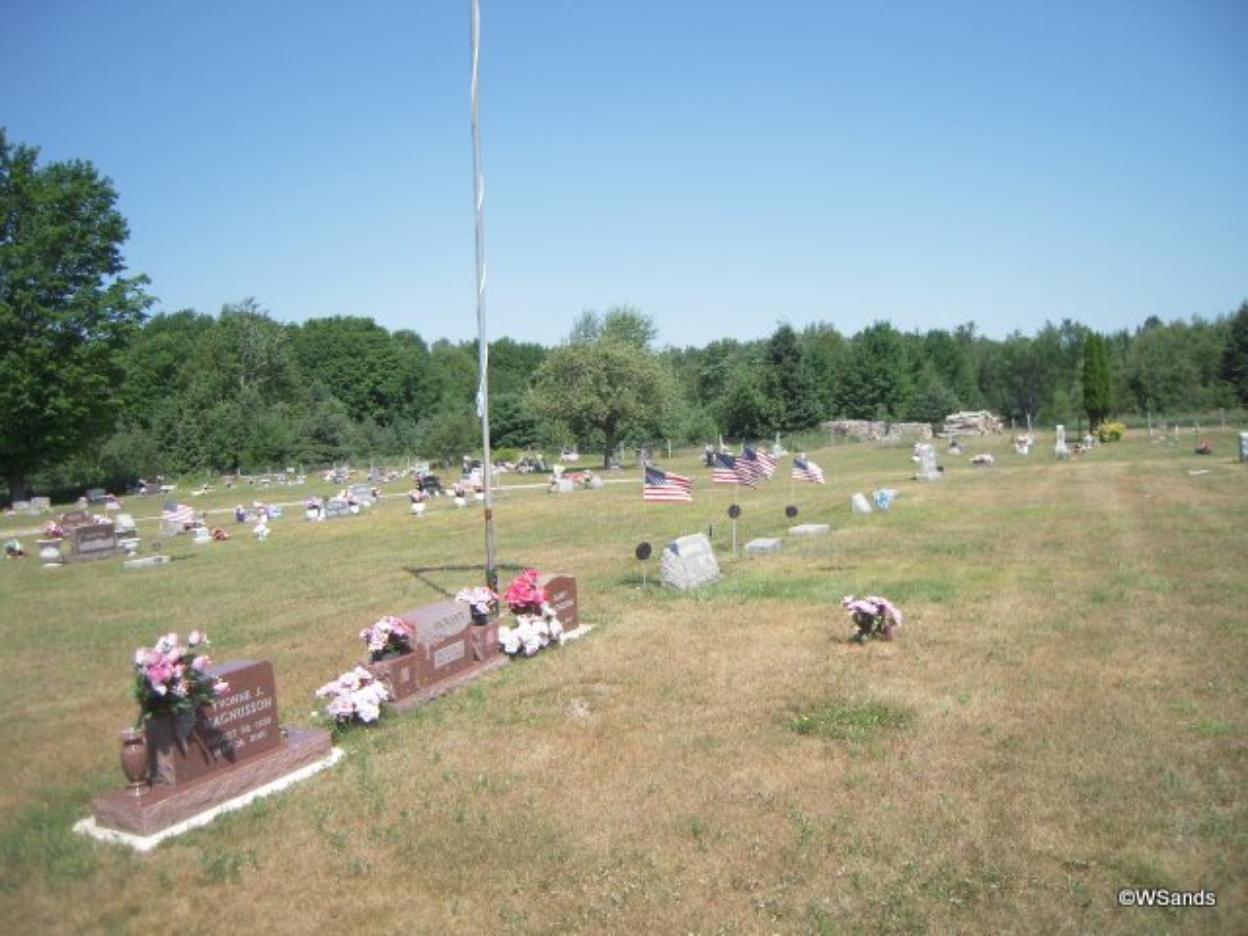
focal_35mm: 28
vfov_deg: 49.7
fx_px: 1009
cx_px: 624
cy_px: 468
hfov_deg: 63.4
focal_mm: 5
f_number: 5.4
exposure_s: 1/320
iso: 100
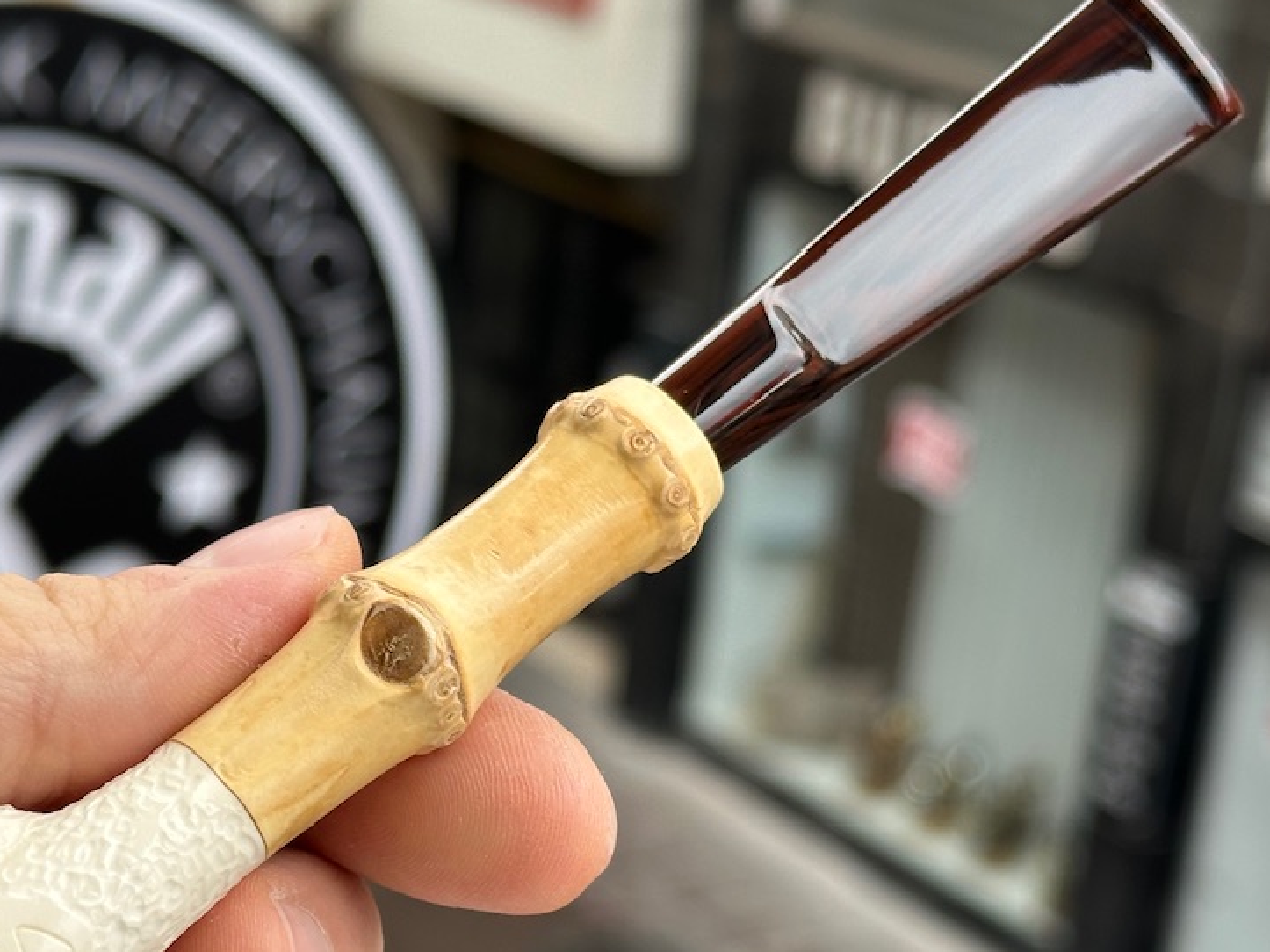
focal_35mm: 85
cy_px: 602
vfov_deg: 17.3
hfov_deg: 22.9
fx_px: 3118
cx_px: 409
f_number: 1.78
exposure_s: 1/456
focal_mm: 6.86
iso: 64
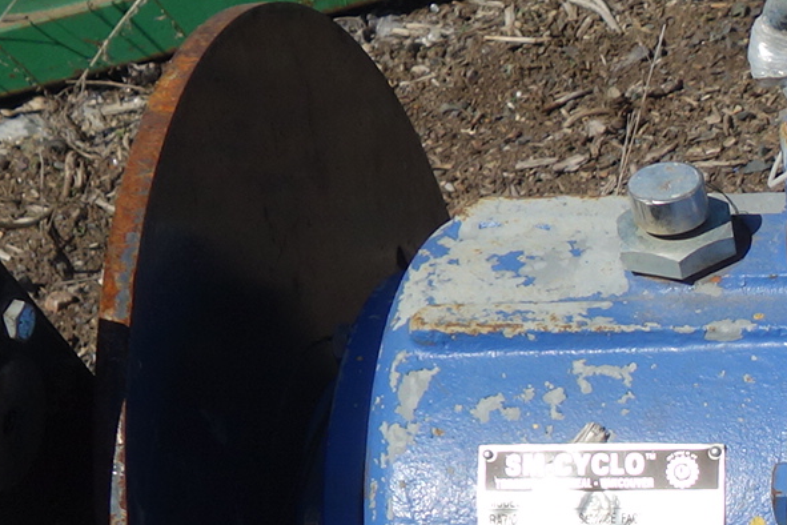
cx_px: 1418
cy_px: 1113
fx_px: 3541
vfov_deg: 8.0
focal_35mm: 162
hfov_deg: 11.7
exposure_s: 1/800
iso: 125
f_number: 5.6
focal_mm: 12.94
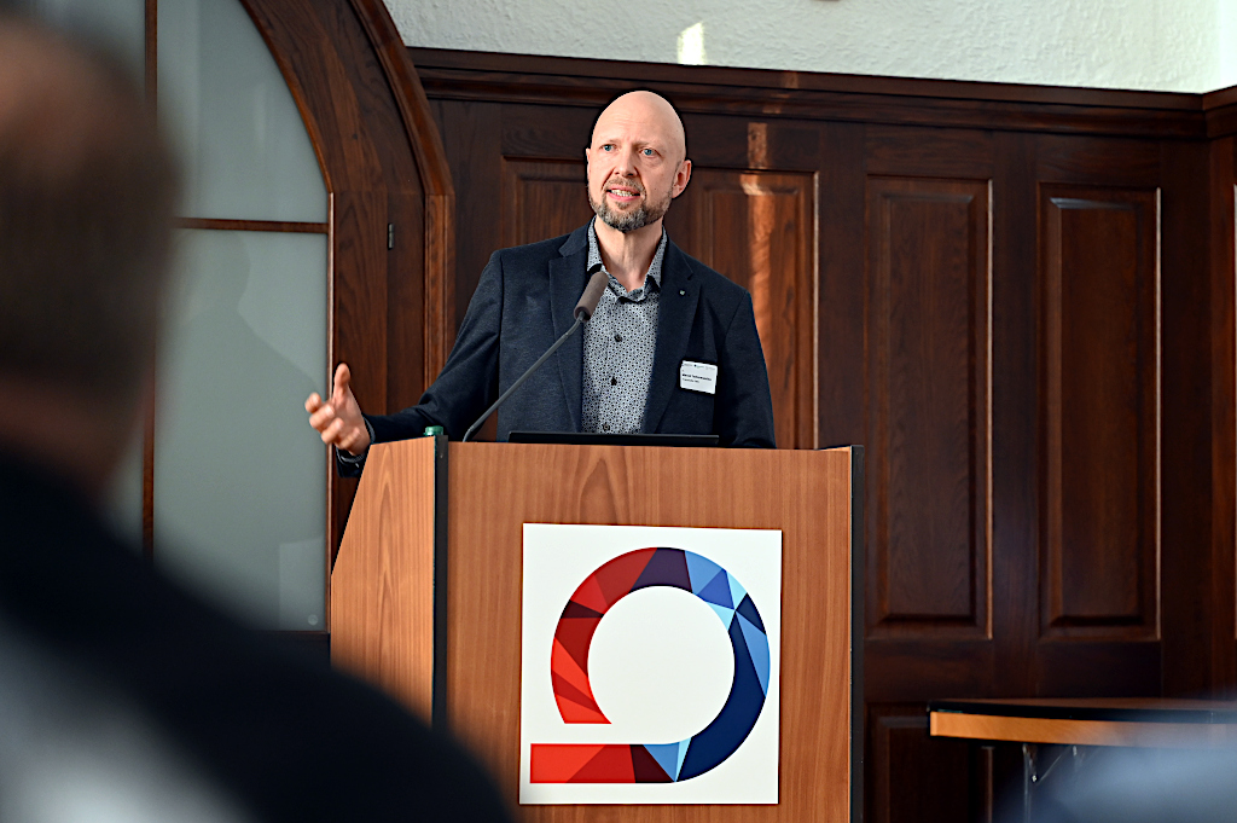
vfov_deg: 13.0
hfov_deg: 19.5
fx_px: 3605
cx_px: 618
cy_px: 412
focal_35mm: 105
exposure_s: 1/125
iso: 1400
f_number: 2.8
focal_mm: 105
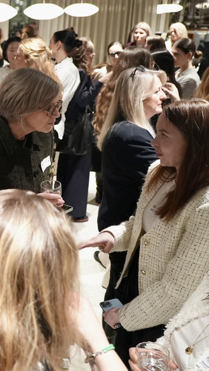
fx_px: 493
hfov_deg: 19.9
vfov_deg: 40.8
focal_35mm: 50
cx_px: -126
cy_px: 125
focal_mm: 24
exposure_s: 1/160
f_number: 4
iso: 5000
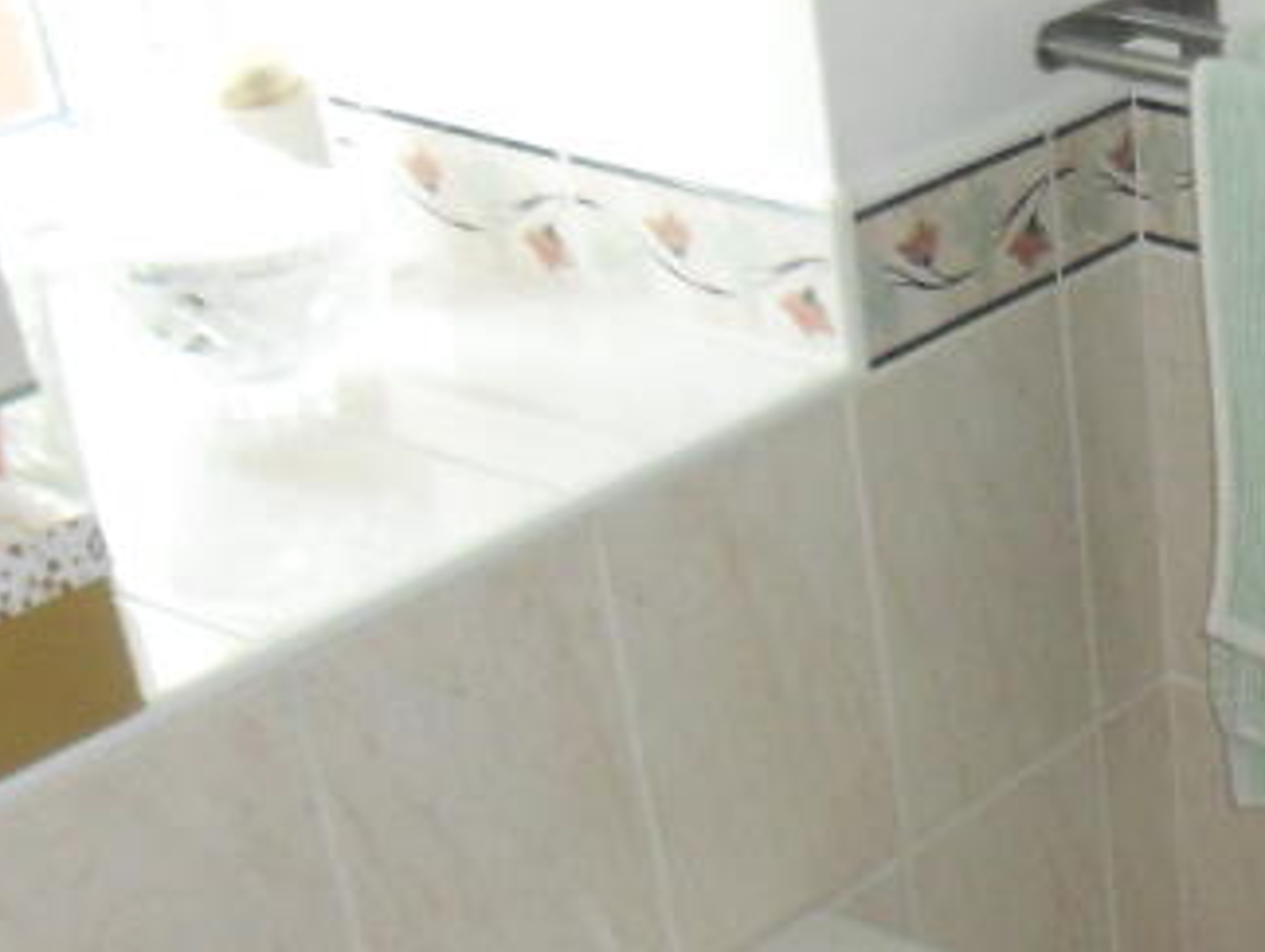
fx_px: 2780
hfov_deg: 22.5
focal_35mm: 76
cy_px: 1015
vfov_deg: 18.8
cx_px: 1708
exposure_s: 1/30
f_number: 3.3
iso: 200
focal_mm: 4.2
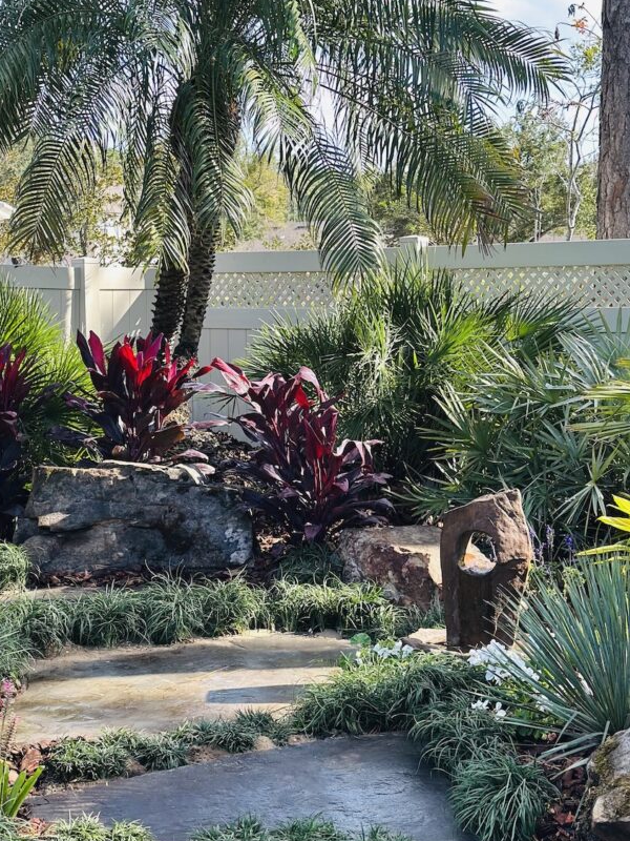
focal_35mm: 64
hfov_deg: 22.9
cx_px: 244
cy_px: 454
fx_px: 1553
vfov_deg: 30.3
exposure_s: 1/880
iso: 80
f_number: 1.78
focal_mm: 6.86
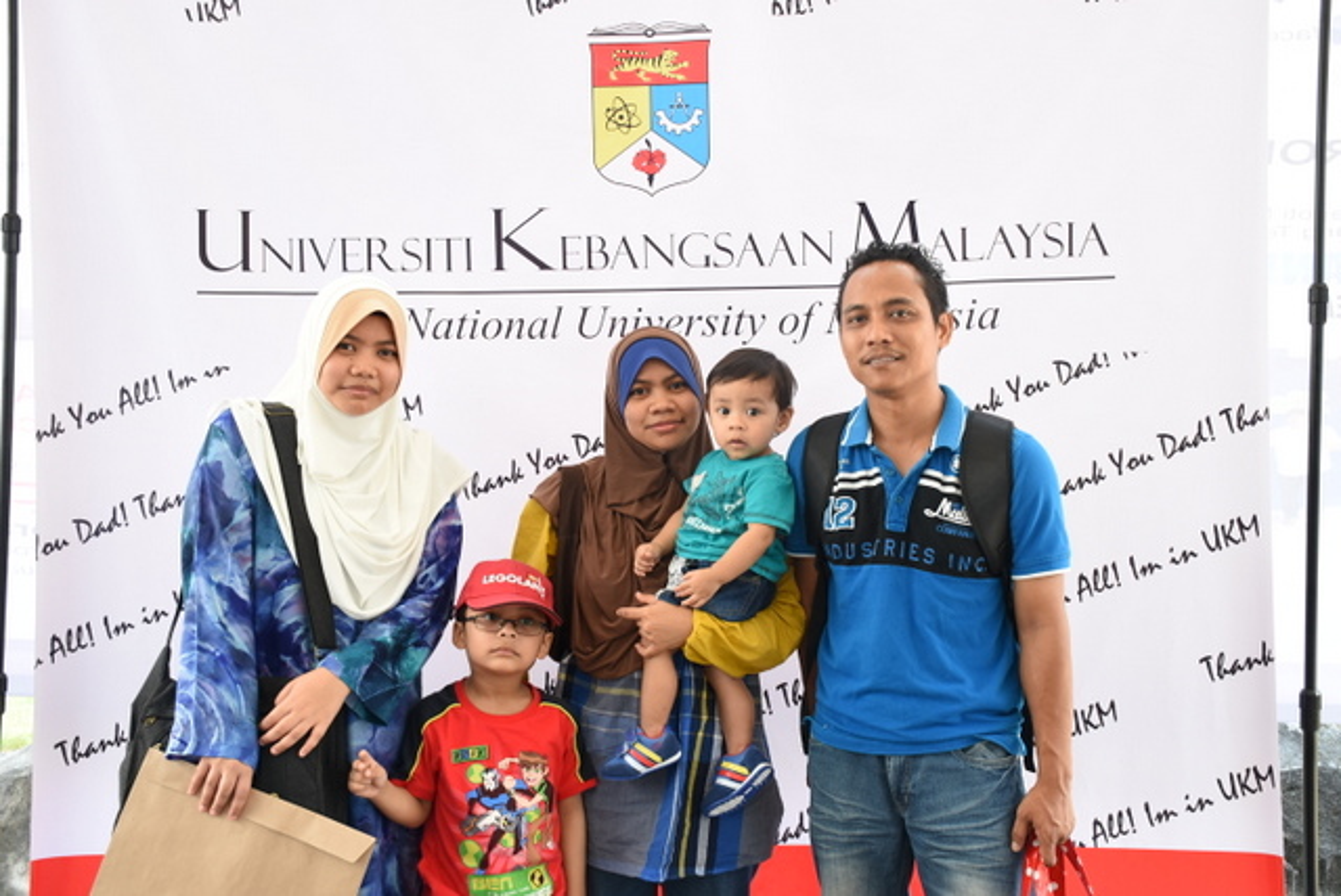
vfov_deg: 29.9
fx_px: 1678
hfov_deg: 43.6
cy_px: 448
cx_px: 670
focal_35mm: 45
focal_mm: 30
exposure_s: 1/60
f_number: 5
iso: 320
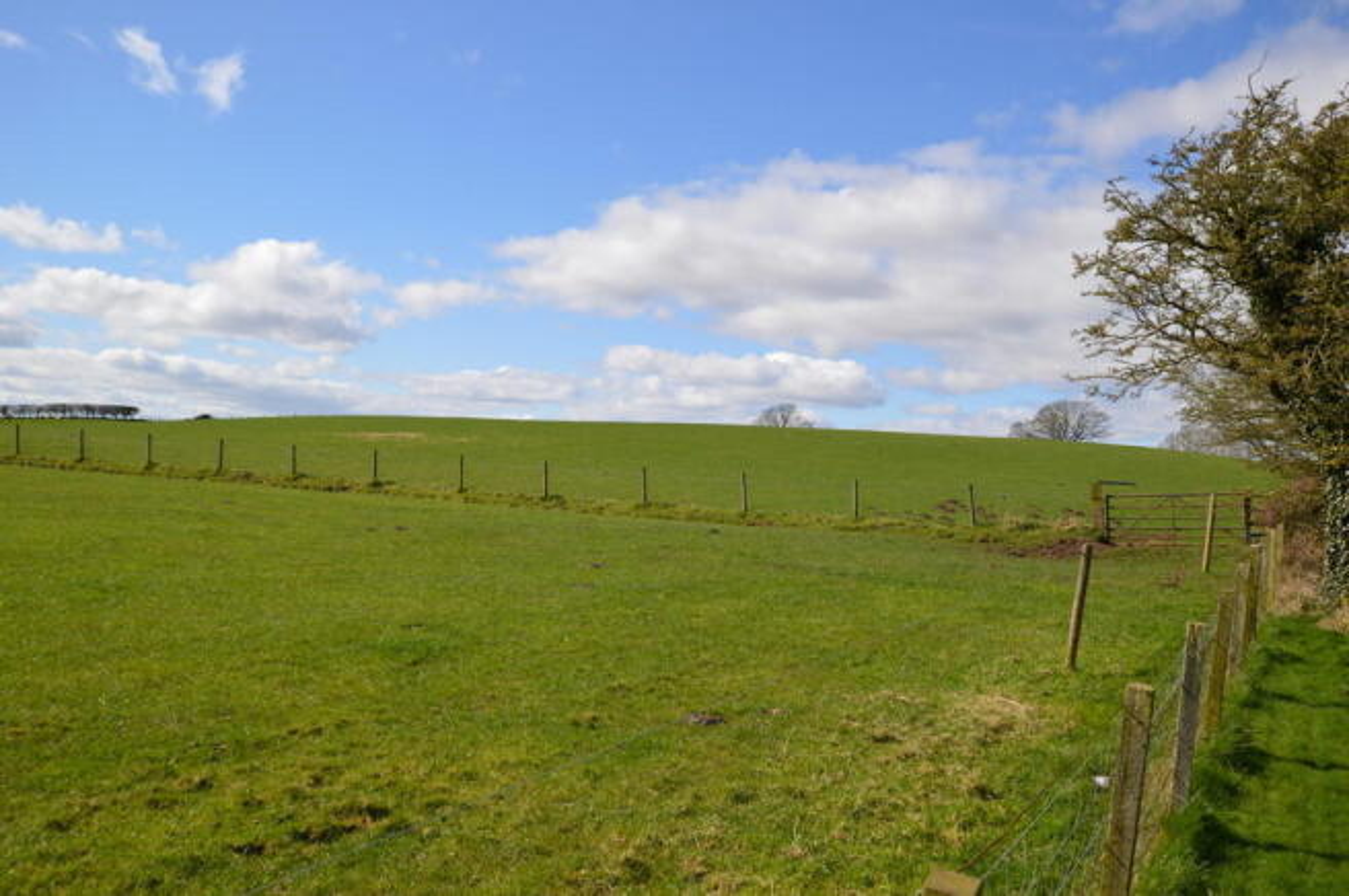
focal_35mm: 30
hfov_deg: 62.0
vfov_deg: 43.5
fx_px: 1123
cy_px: 448
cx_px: 674
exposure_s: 1/250
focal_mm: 20
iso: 100
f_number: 8
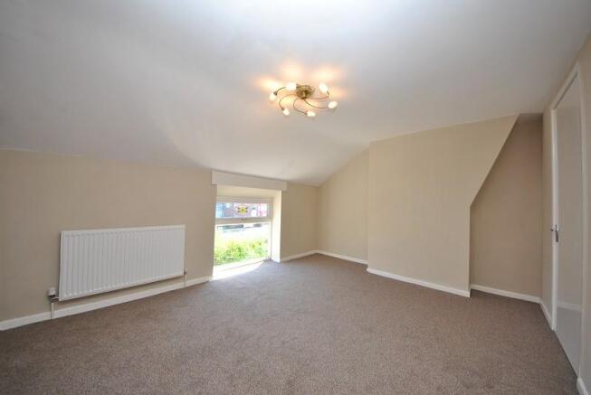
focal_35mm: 12
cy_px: 198
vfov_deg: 90.2
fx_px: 197
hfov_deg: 112.6
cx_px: 296
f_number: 4.5
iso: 200
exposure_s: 1/80
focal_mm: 8
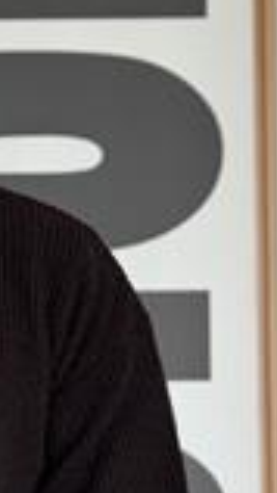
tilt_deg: +3.0
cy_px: 364
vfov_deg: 12.1
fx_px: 2309
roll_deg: +0.0
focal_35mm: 177
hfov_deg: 6.8
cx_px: -162
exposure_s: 1/212
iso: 160
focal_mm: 6.76
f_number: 1.78
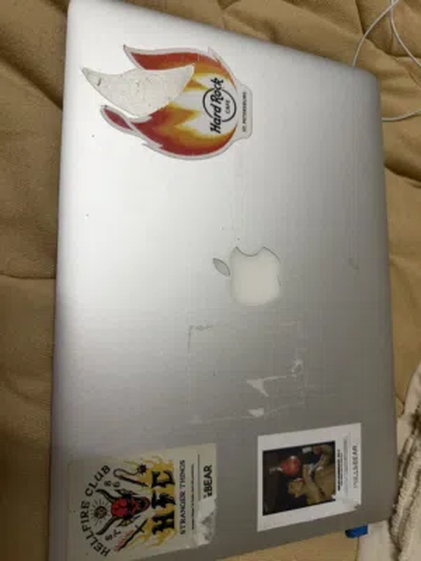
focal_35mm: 24
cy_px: 280
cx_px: 210
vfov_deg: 71.6
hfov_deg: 56.8
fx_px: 389
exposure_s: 1/50
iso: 200
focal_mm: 6.76
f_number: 1.78
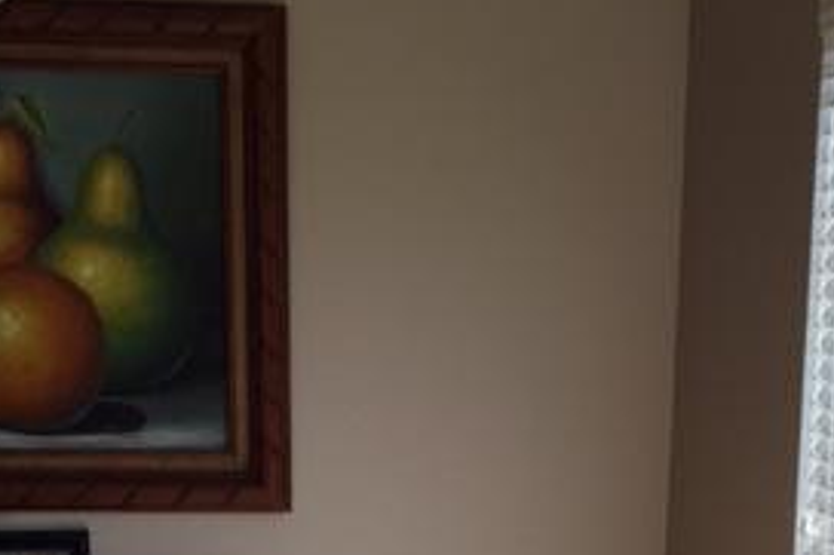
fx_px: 1644
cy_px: 748
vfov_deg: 17.8
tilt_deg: -13.7
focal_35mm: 71
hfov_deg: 28.5
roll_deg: -1.3
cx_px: 417
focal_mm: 4.15
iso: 32
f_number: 2.2
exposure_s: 1/181
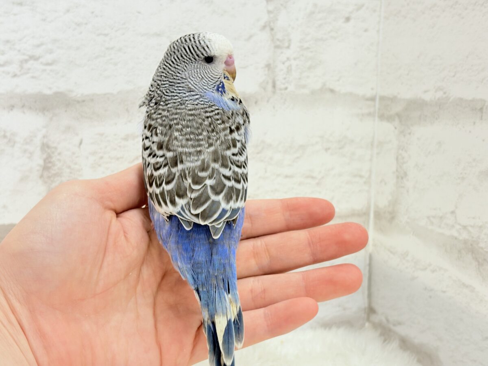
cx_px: 244
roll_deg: +0.6
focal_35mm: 52
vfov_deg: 28.0
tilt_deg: -8.4
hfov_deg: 36.8
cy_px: 183
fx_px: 733
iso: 40
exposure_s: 1/50
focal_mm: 5.96
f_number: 1.6
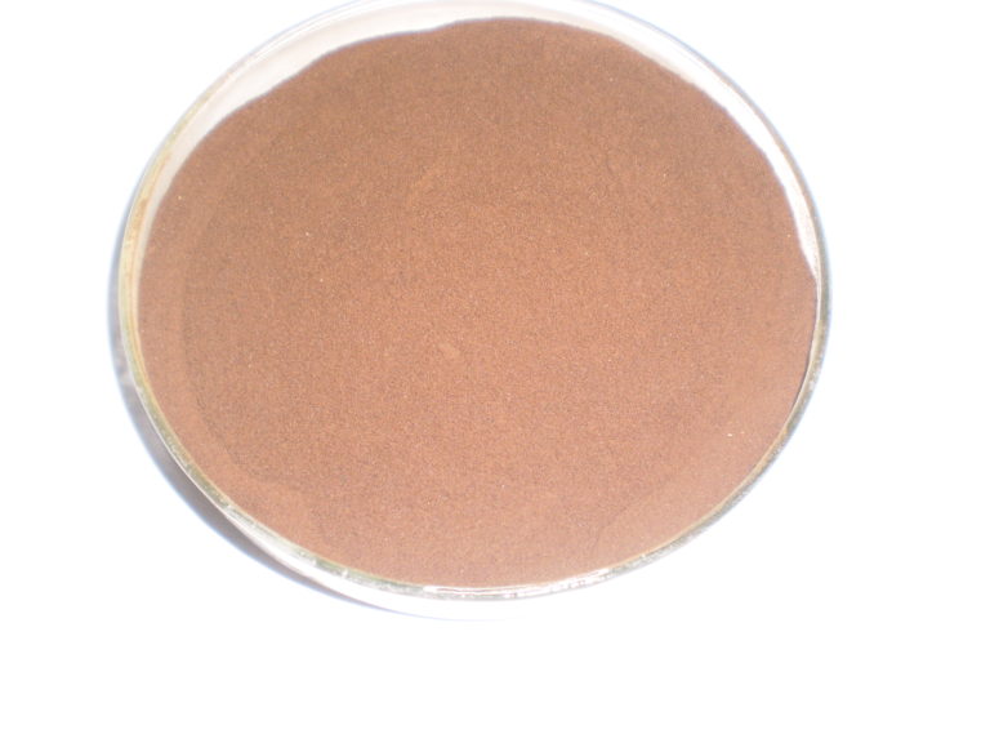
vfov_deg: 39.7
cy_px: 372
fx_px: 1030
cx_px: 495
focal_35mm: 36
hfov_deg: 51.4
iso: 125
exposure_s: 1/30
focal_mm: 6.3
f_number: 3.1
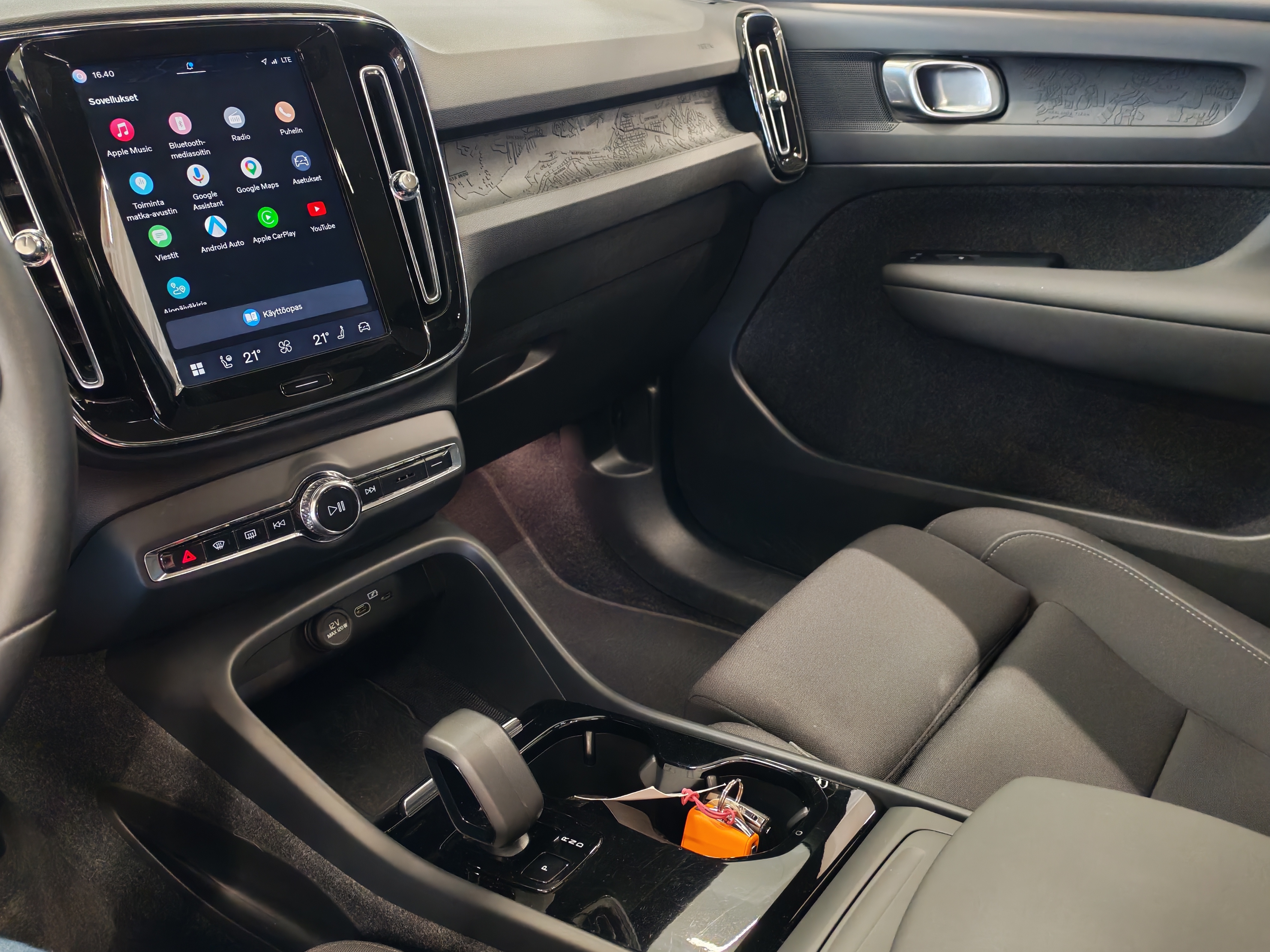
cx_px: 635
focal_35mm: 30
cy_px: 476
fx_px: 1101
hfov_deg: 60.0
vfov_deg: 46.8
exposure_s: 1/50
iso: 2500
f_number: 1.9
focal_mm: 6.12
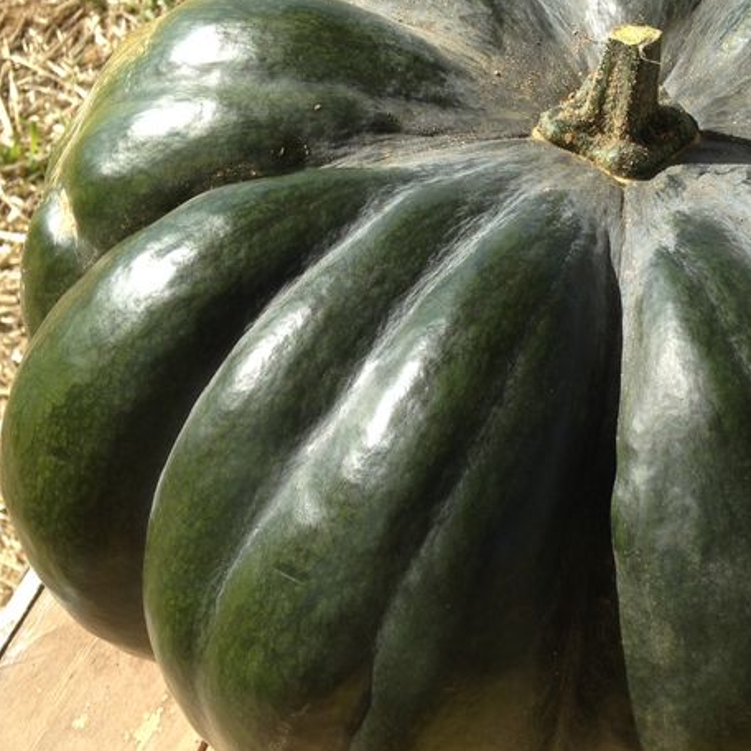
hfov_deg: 26.4
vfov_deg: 26.9
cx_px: 591
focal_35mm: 64
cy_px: 346
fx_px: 1571
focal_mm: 4.12
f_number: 2.4
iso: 50
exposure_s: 1/1022
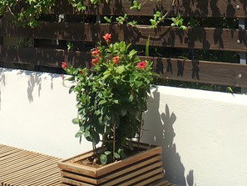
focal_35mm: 100
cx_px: 84
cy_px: -65
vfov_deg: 14.1
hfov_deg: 19.6
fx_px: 714
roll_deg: +0.5
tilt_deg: +6.2
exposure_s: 1/2079
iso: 25
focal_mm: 4.15
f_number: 2.2
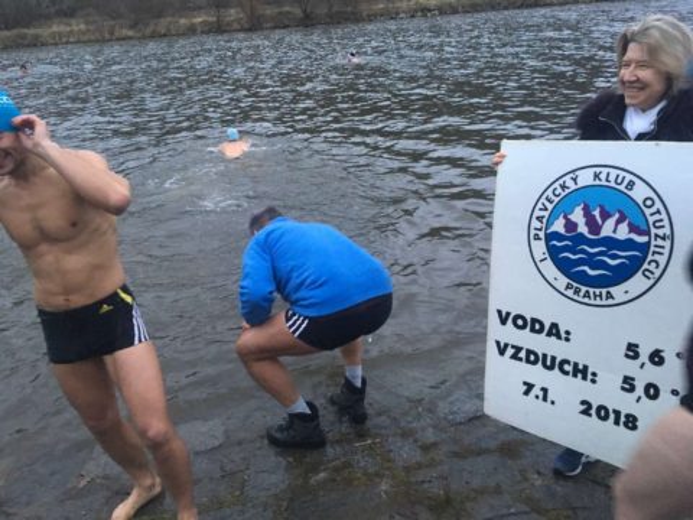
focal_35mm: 29
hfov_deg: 61.7
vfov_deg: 48.2
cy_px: 260
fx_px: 581
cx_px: 346
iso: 200
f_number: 2.2
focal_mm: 4.15
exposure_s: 1/33
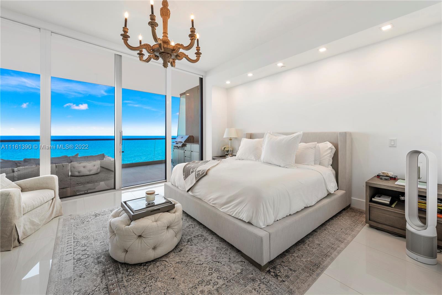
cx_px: 221
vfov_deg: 81.2
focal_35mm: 14
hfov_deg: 104.2
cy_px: 148
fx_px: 172
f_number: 8
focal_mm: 14
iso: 100
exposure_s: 1/6
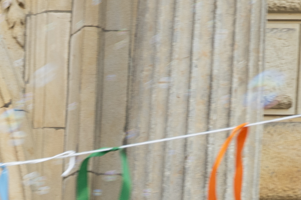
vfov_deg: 7.3
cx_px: -539
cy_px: 628
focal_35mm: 164
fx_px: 1371
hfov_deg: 10.0
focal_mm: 24
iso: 125
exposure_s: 1/60
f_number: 6.3
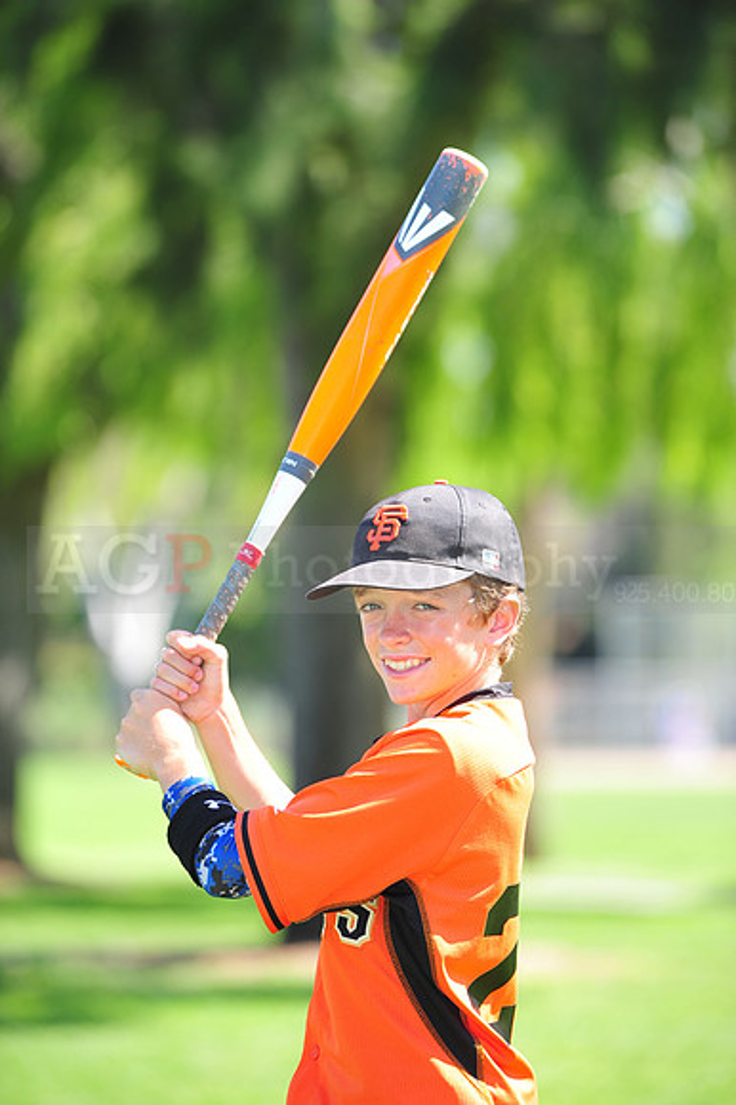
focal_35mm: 200
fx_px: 6140
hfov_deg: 6.9
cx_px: 368
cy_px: 552
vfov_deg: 10.3
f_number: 4.5
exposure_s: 1/320
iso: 200
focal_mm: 200
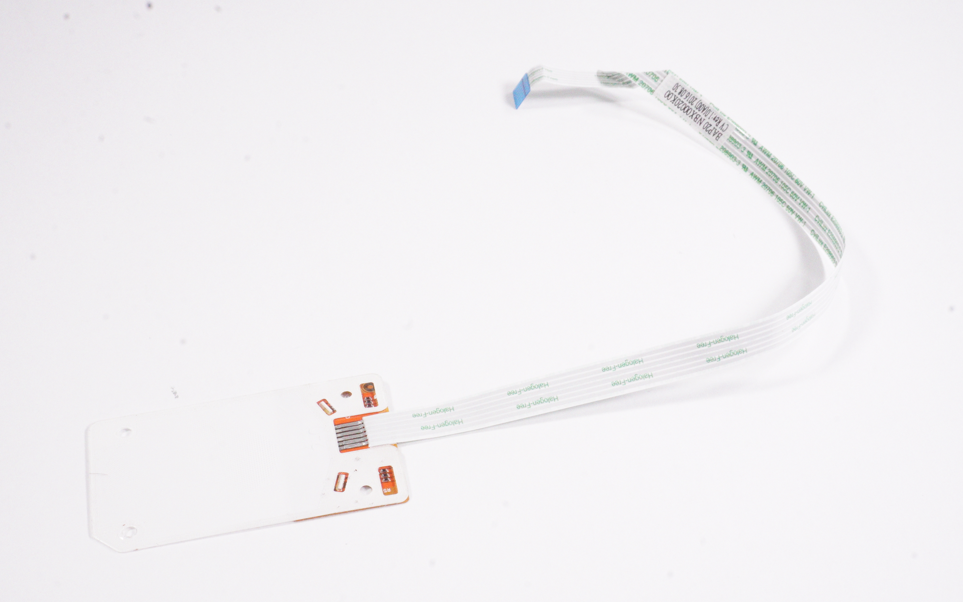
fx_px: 1326
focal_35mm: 51
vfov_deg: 25.6
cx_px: 481
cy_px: 309
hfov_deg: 39.9
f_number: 22
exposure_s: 1/250
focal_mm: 33
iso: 10000
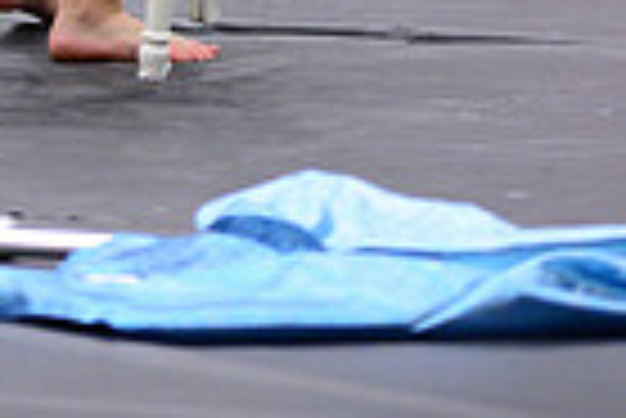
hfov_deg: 6.5
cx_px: 65
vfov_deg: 4.3
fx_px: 5501
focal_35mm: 316
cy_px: -584
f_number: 2.8
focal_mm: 98
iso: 6400
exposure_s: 1/320
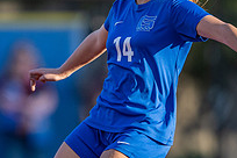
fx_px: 10829
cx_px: 71
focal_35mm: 1645
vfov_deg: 0.8
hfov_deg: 1.3
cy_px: 153
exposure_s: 1/2000
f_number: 2.8
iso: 250
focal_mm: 400
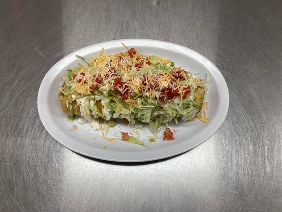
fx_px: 253
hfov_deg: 58.3
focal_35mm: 31
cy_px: 106
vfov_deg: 45.5
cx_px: 141
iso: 64
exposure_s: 1/120
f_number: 2.4
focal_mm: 3.3
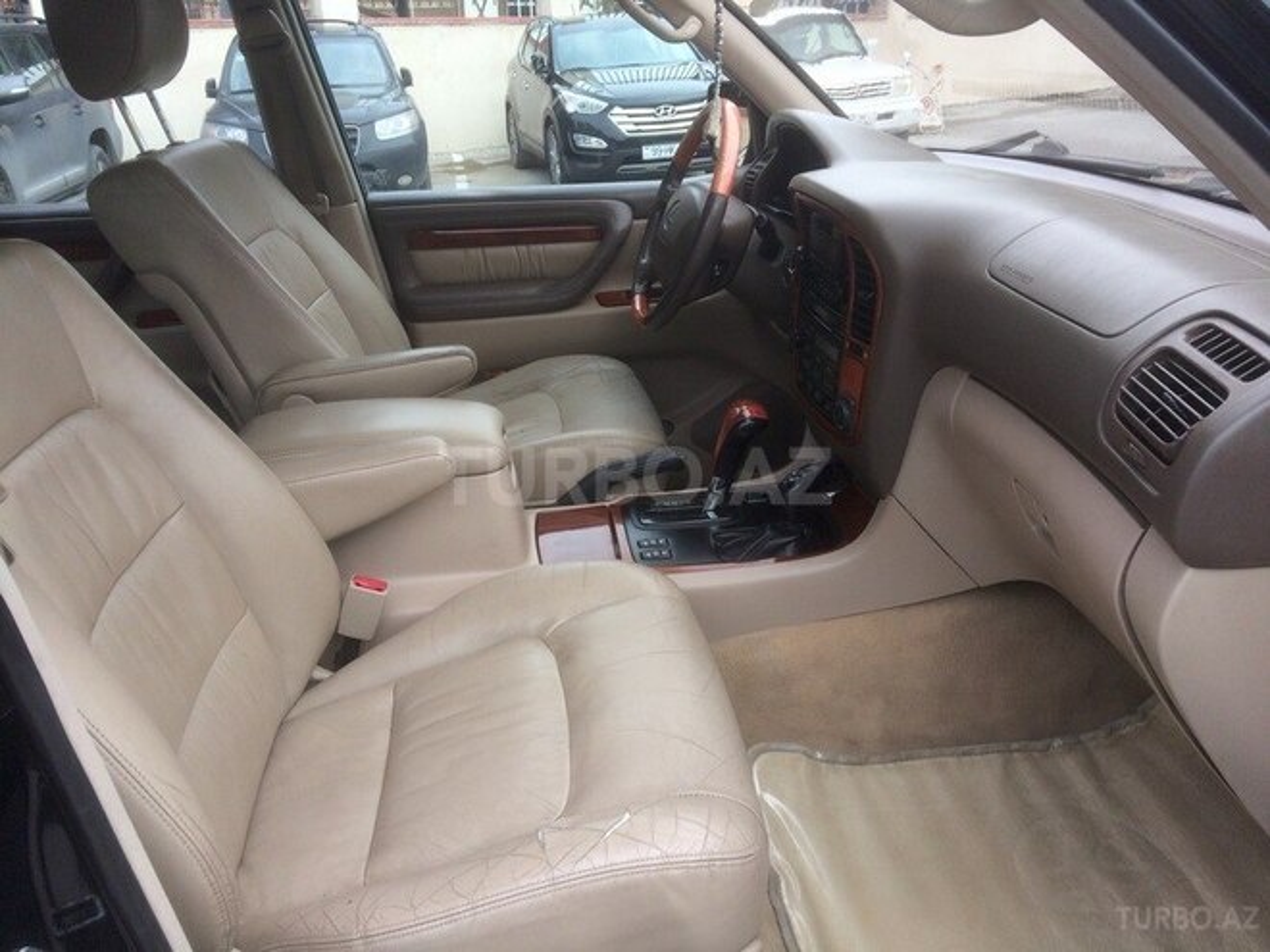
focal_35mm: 29
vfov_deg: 48.2
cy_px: 476
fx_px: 1064
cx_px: 635
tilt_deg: -20.3
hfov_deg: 61.7
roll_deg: +0.5
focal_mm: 4.15
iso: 32
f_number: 2.2
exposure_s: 1/229
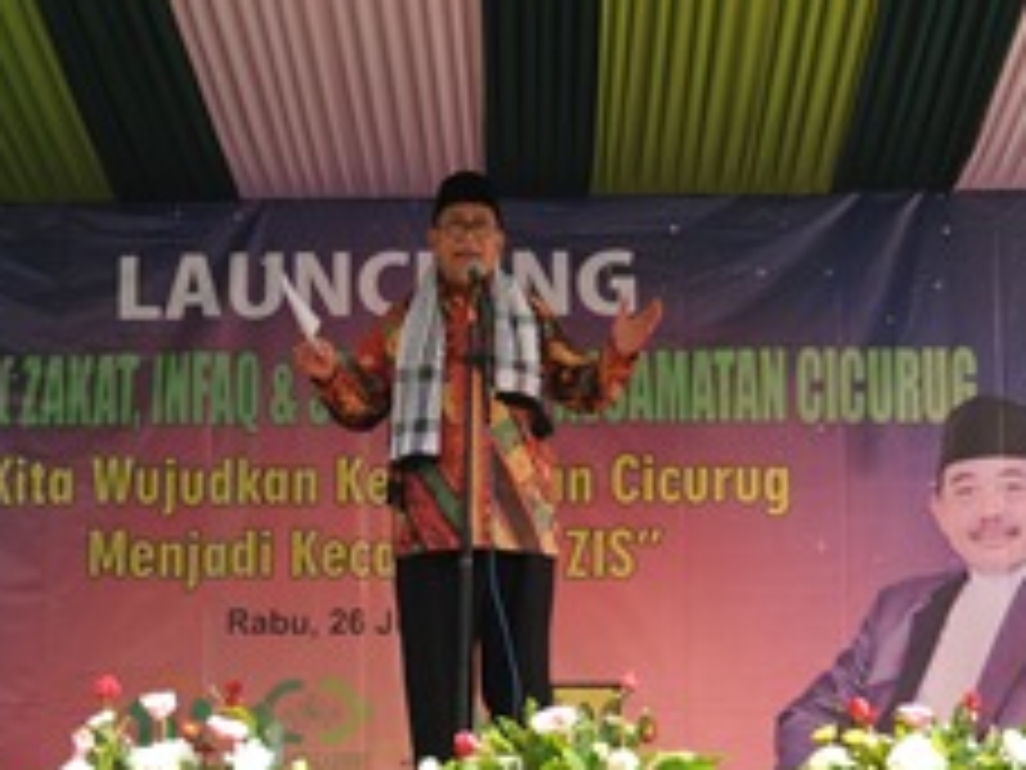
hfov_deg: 21.1
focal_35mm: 93
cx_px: 452
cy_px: 527
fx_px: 2756
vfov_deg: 15.9
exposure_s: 1/100
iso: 100
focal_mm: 35
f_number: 6.3
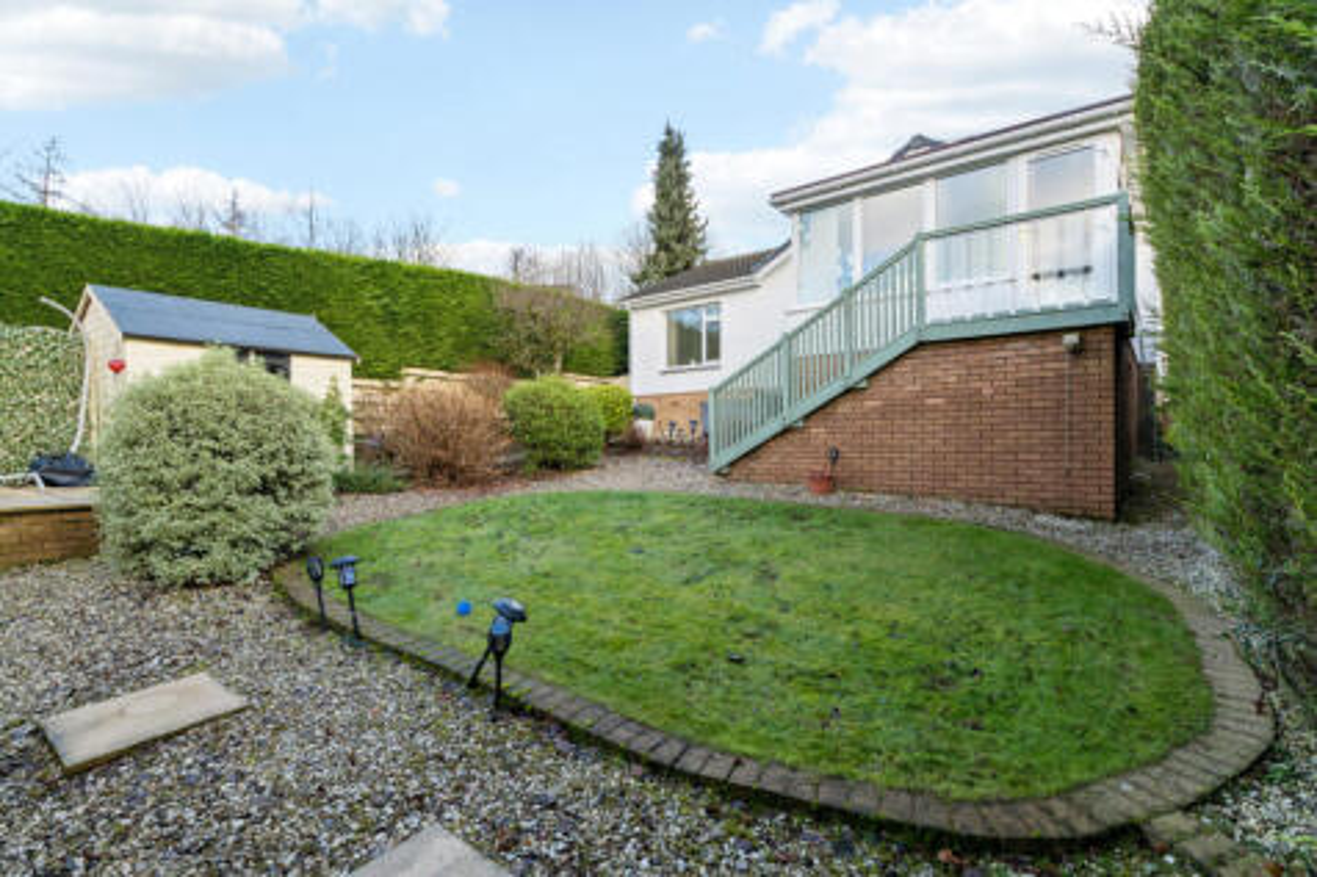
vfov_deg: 72.0
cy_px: 438
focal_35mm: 16
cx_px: 658
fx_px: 603
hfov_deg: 95.0
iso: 400
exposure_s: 1/125
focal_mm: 11
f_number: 7.1
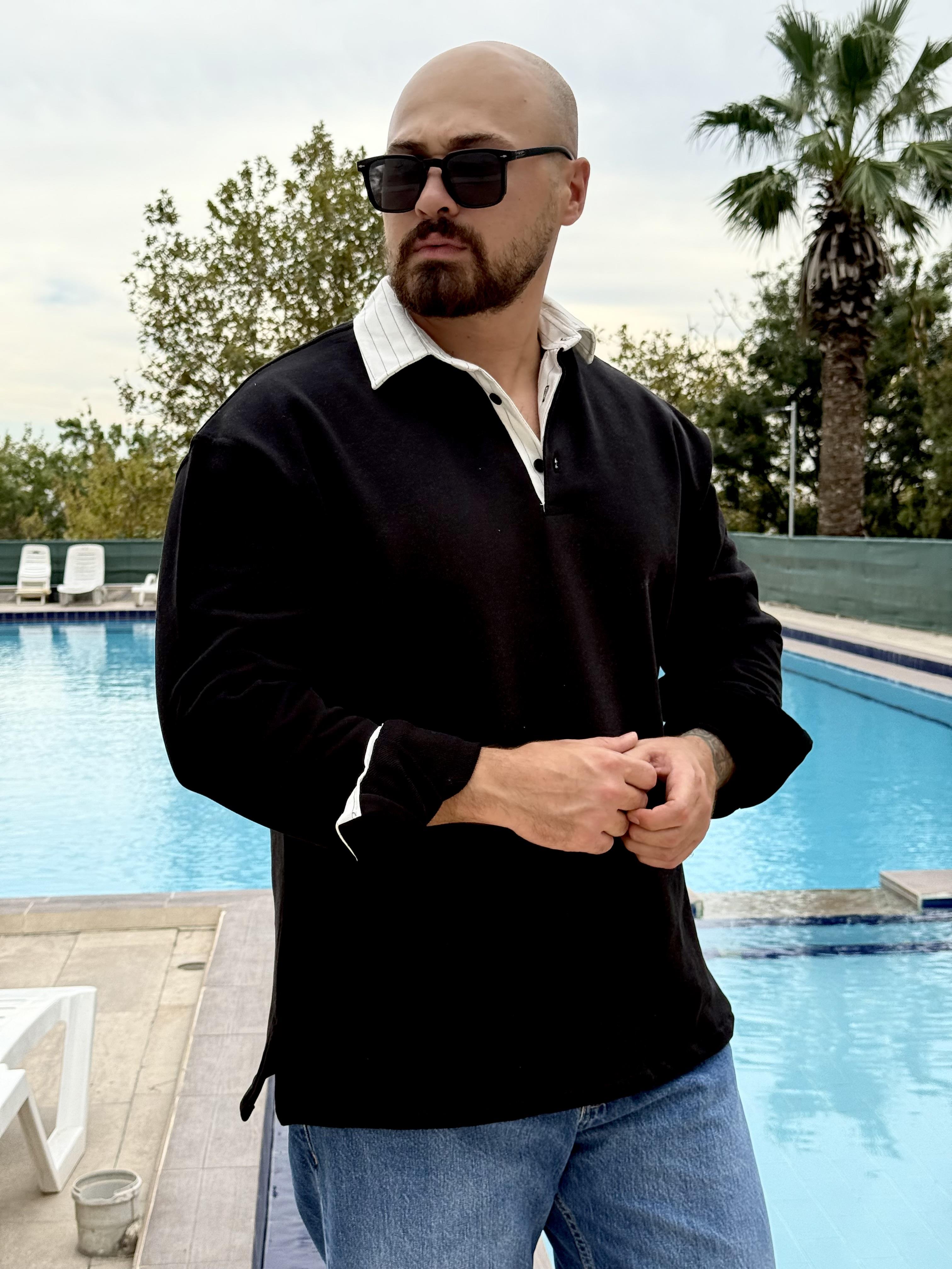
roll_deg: +0.8
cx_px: 476
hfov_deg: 30.3
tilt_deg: -3.0
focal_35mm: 48
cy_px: 634
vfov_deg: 39.7
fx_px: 1760
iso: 100
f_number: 1.78
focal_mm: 6.76
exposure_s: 1/1307
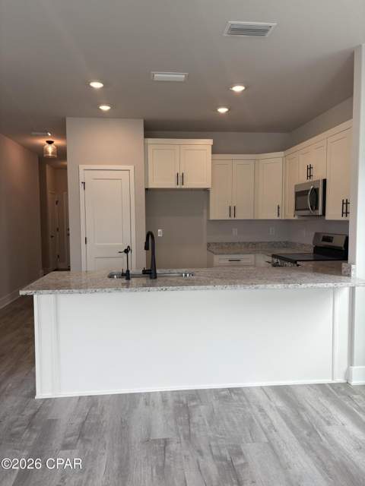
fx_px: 366
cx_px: 182
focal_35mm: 26
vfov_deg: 67.3
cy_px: 243
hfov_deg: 53.1
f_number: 1.6
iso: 50
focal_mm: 5.96
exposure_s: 1/189
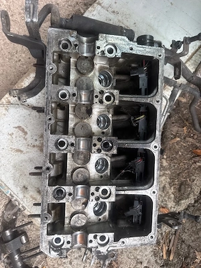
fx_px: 186
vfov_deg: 71.6
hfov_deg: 56.8
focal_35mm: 24
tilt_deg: -85.6
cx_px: 100
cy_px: 134
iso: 64
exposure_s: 1/121
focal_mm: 6.76
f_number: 1.78
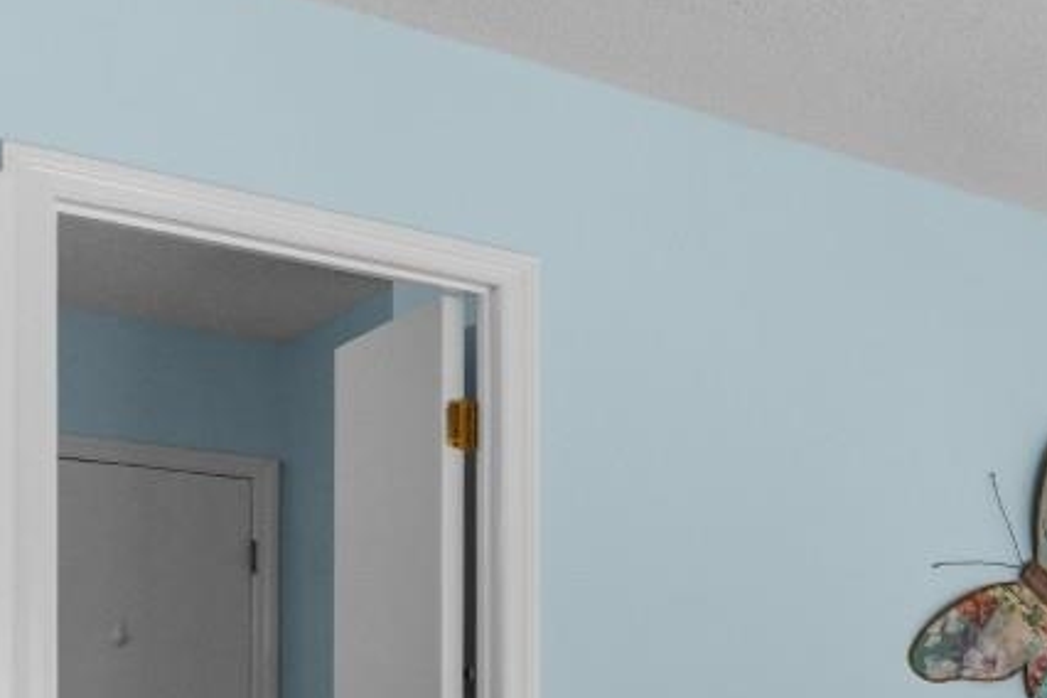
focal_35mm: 57
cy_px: 791
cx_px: 1519
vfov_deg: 22.3
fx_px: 1658
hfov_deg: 26.6
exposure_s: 1/25
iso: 100
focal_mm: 10
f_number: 4.5
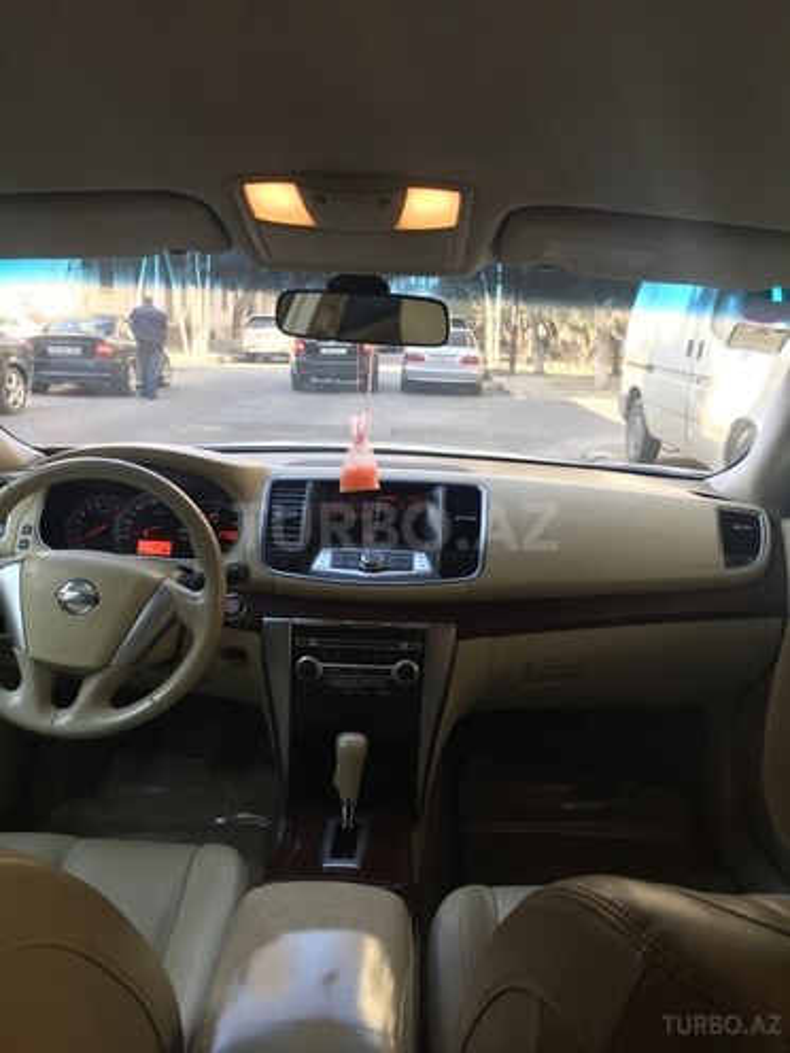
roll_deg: -1.5
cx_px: 395
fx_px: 882
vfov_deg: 61.7
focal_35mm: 29
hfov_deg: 48.2
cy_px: 526
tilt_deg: -11.5
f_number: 2.2
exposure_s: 1/100
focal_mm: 4.15
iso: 50
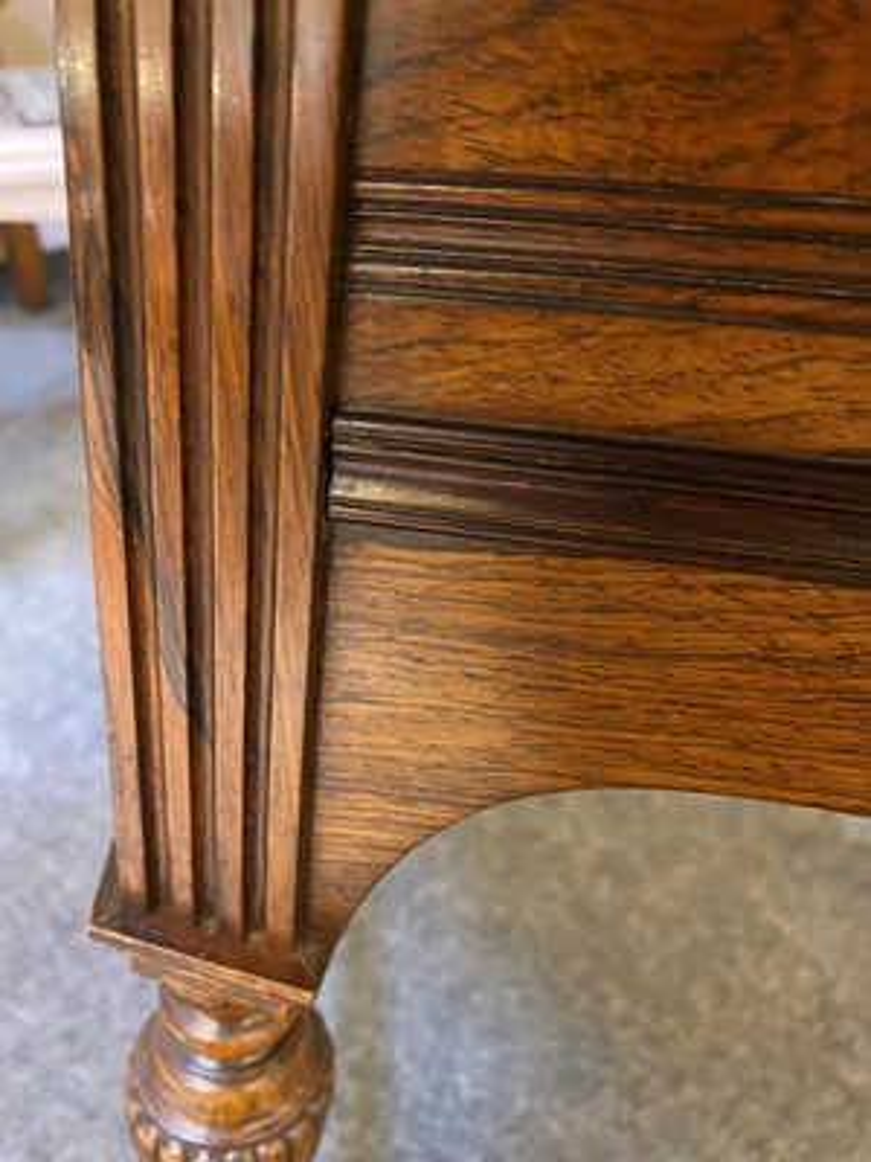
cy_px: 581
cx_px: 436
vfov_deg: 67.3
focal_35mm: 26
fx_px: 872
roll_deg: +0.2
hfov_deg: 53.1
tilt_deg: -34.1
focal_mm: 4.25
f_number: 1.8
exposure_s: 1/25
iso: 800
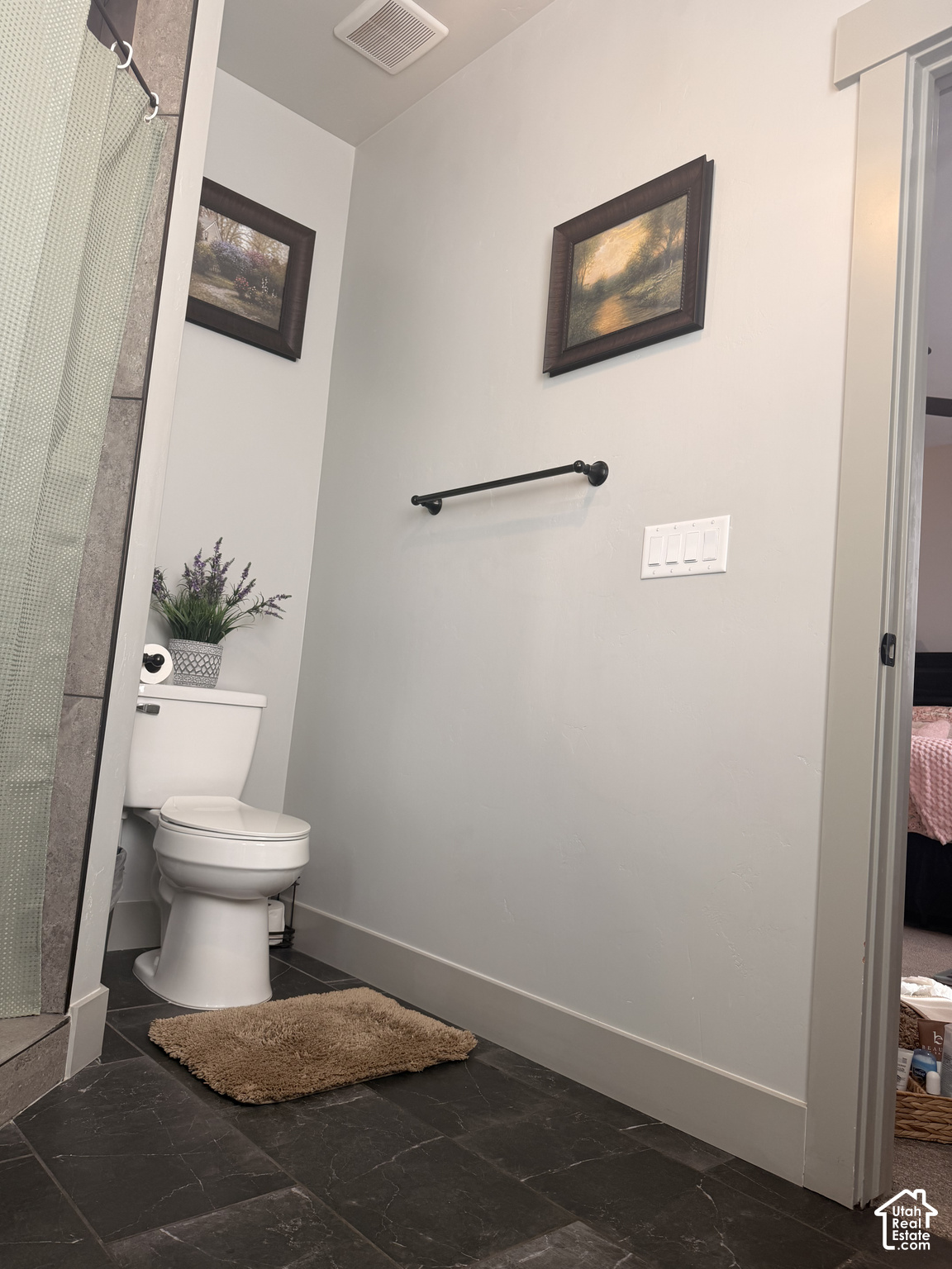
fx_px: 880
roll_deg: -5.4
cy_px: 634
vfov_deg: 71.6
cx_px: 476
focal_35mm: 24
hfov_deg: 56.8
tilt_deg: +5.2
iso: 100
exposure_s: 1/120
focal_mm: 6.76
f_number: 1.78
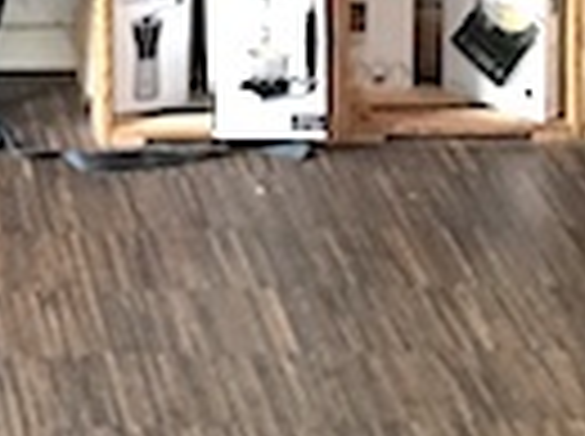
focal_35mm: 179
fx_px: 3019
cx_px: -176
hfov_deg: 10.8
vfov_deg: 7.6
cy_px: -706
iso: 100
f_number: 2.2
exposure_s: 1/17
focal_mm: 4.15
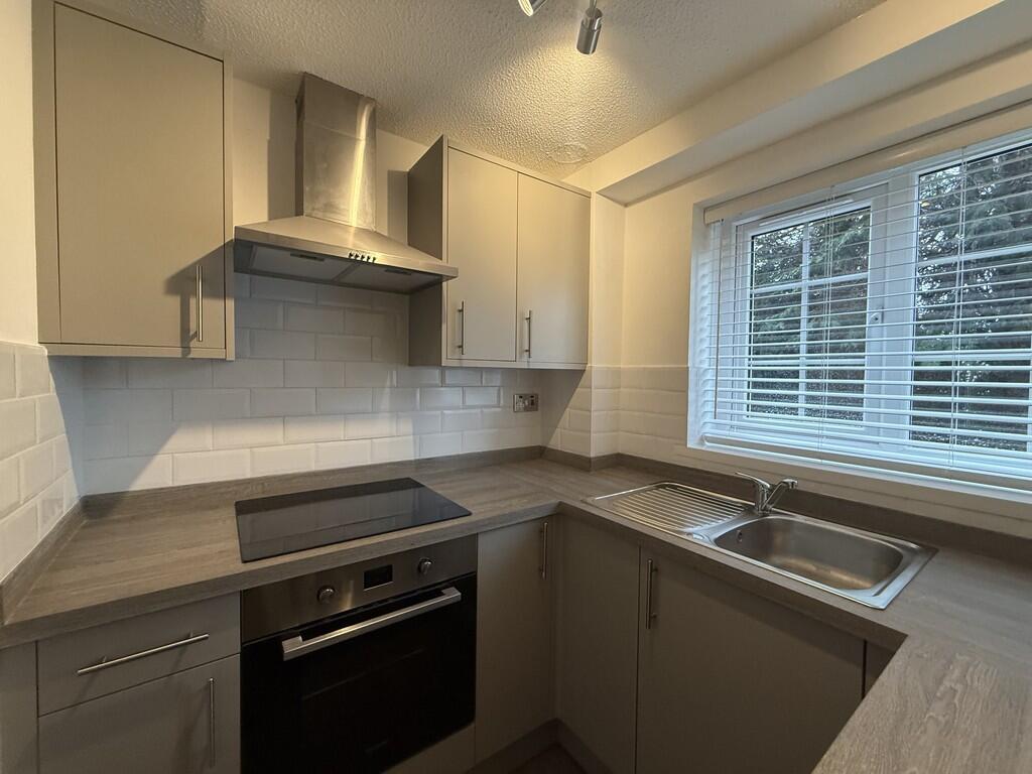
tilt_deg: -1.0
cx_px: 516
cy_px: 387
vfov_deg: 85.7
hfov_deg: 102.1
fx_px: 417
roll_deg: -1.3
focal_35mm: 14
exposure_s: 1/100
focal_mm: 2.22
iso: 320
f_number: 2.2
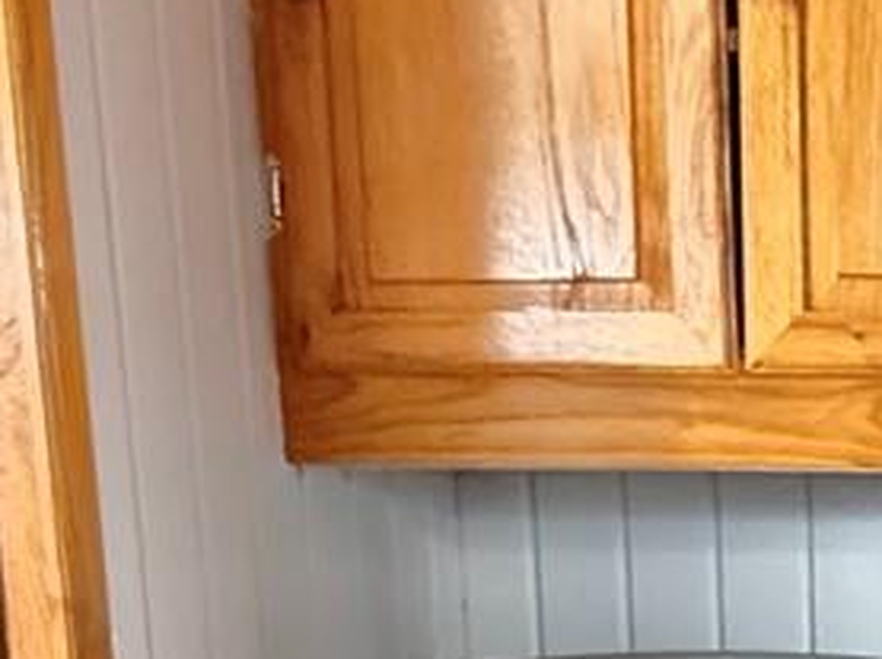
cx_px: 1146
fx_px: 2061
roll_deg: +1.2
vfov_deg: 16.9
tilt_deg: -11.9
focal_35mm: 81
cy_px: 904
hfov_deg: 21.8
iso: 1600
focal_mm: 2.22
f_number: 2.2
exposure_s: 1/31
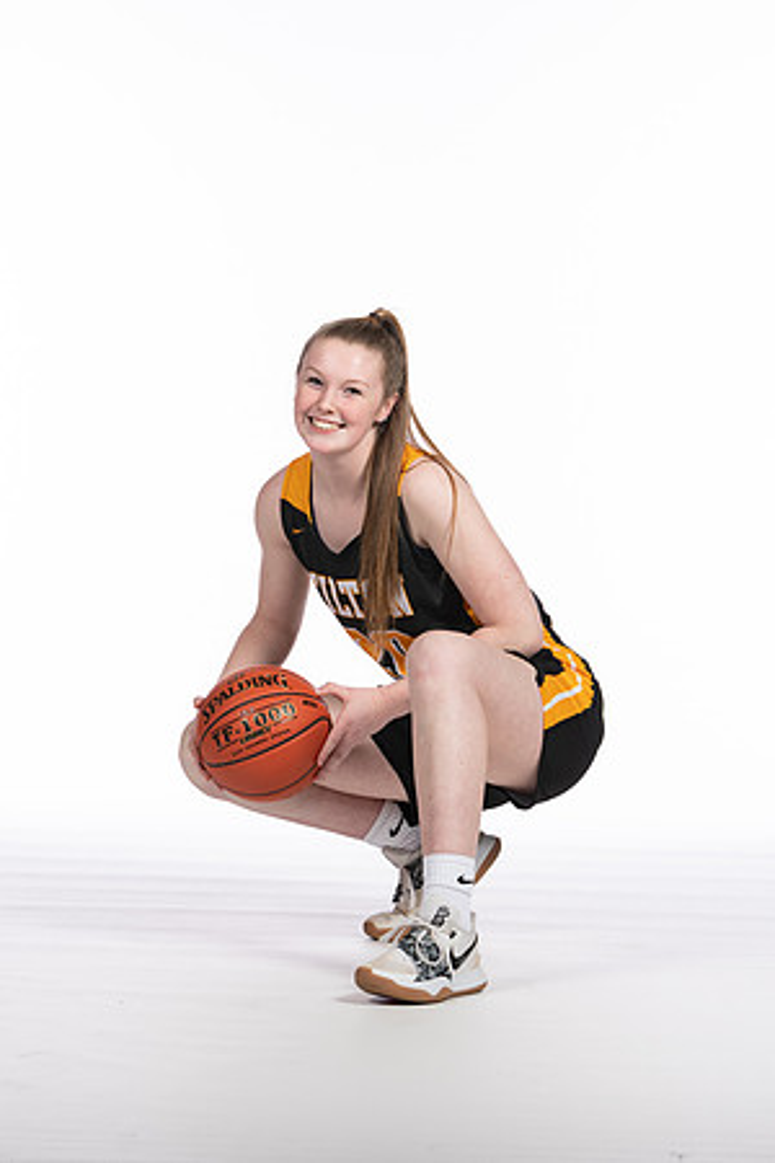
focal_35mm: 135
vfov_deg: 15.2
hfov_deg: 10.2
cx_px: 388
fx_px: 4359
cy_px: 582
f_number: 5.6
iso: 100
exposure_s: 1/100
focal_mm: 90
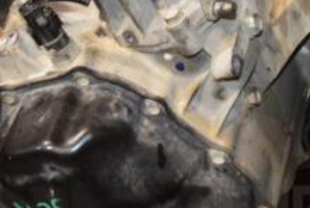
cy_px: 20
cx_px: 196
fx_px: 1052
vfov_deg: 11.2
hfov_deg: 16.7
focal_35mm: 122
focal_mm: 30
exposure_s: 1/60
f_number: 5
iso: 800
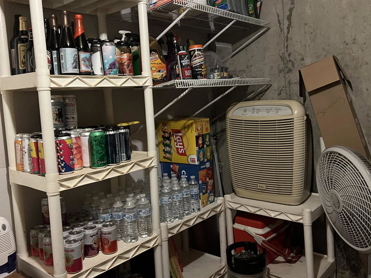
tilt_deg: -4.0
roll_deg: +3.9
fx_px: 343
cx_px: 184
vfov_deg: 44.1
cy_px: 121
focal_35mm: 32
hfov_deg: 56.8
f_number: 1.5
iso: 640
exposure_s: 1/30
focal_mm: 5.7
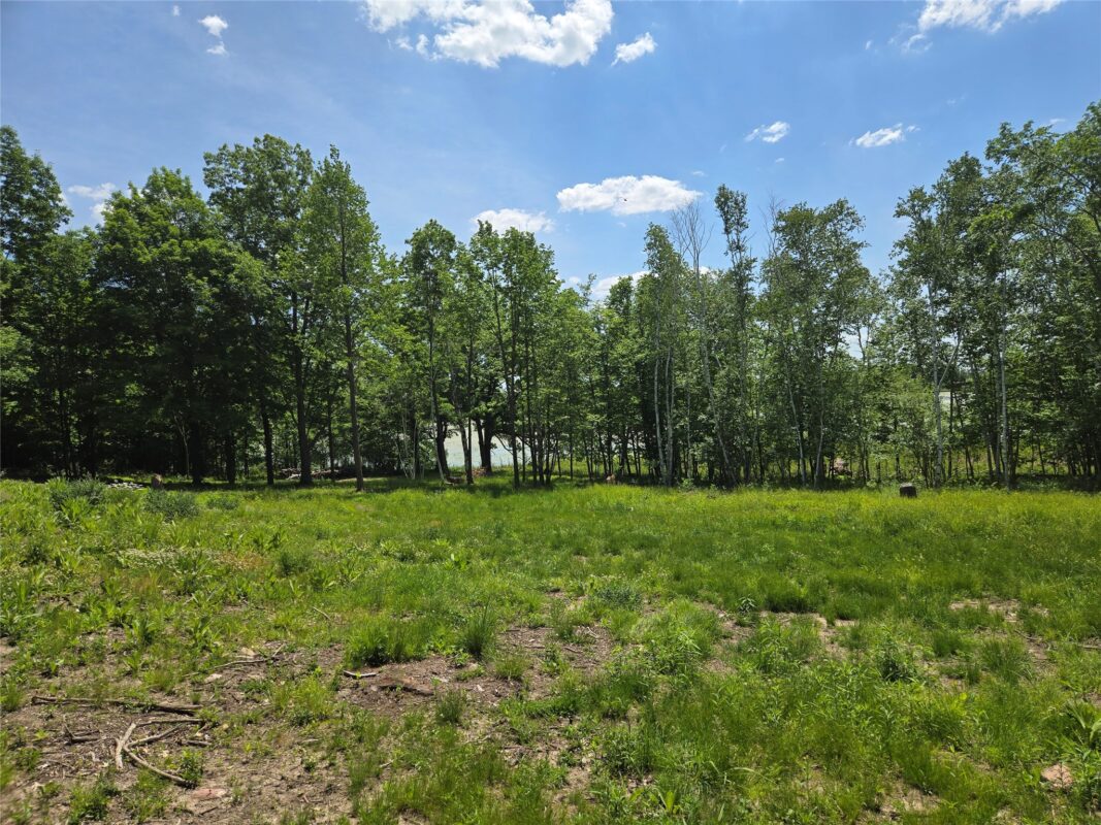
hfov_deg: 73.9
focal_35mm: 23
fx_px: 731
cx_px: 550
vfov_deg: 58.9
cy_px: 412
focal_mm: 5.4
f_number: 1.8
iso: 25
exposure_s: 1/2157
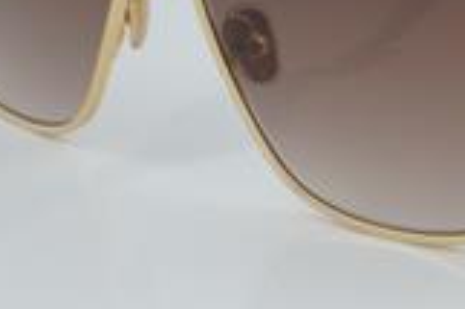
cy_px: 26
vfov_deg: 7.3
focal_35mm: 186
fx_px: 2400
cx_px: 425
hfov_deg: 11.0
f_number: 32
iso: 100
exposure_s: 1/4
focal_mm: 50
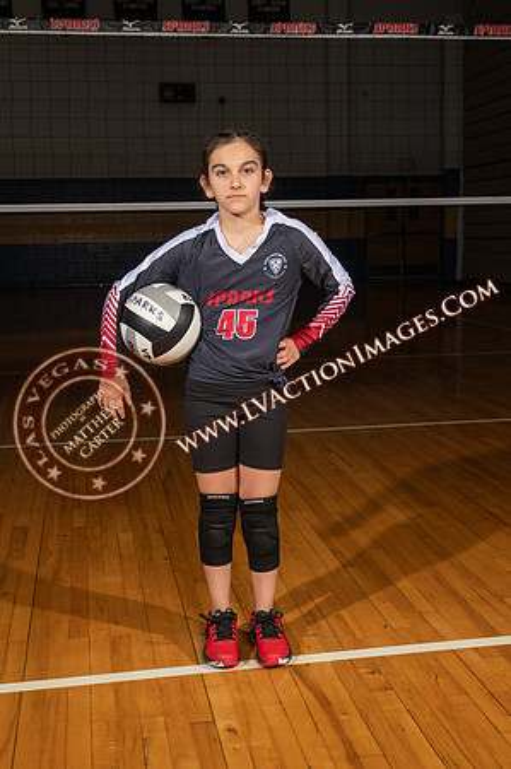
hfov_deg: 28.0
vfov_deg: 41.2
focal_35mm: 48
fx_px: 1024
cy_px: 384
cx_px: 256
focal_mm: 48
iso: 160
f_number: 8
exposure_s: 1/160
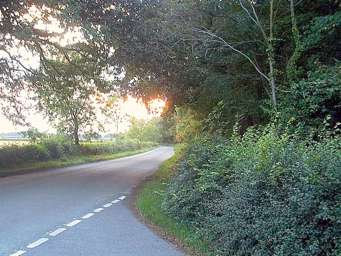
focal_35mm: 48
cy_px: 161
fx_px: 473
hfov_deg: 39.3
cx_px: 122
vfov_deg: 30.1
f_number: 3.1
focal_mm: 6.5
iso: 160
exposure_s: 1/30
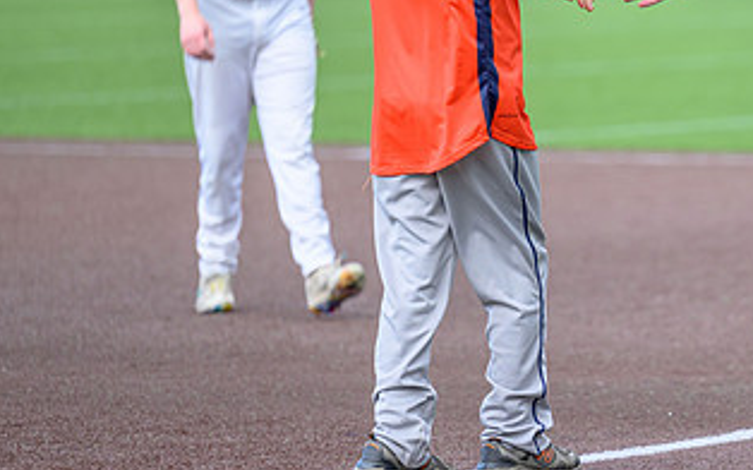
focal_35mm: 404
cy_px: 151
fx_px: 8288
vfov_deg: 3.2
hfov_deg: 5.2
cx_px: 791
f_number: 2.8
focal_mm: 175
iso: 560
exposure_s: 1/2000
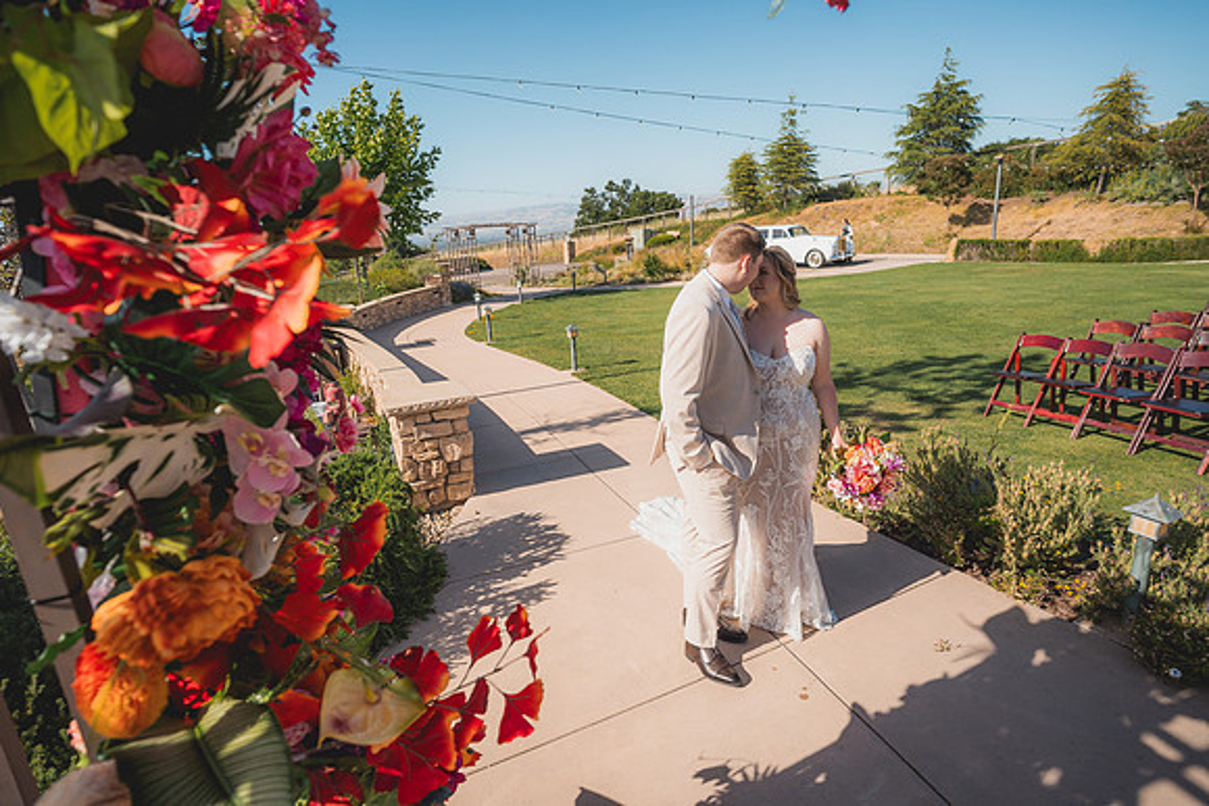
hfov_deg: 90.0
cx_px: 604
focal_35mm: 18
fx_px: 605
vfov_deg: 67.4
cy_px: 403
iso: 125
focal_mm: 18
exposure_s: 1/2000
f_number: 2.8
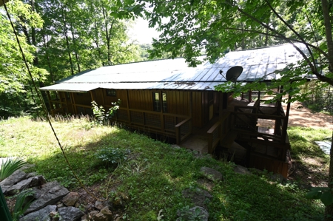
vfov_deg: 77.2
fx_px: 139
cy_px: 110
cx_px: 166
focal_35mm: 15
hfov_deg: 100.5
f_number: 4.5
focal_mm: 10
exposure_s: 1/30
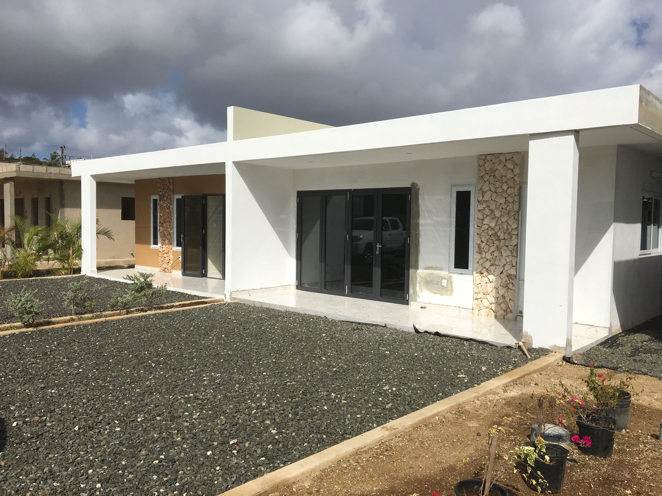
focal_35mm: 29
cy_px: 248
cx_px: 331
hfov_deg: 61.7
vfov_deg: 48.2
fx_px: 555
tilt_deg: -2.6
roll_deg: +0.0
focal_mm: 4.15
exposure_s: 1/4274
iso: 25
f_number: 2.2
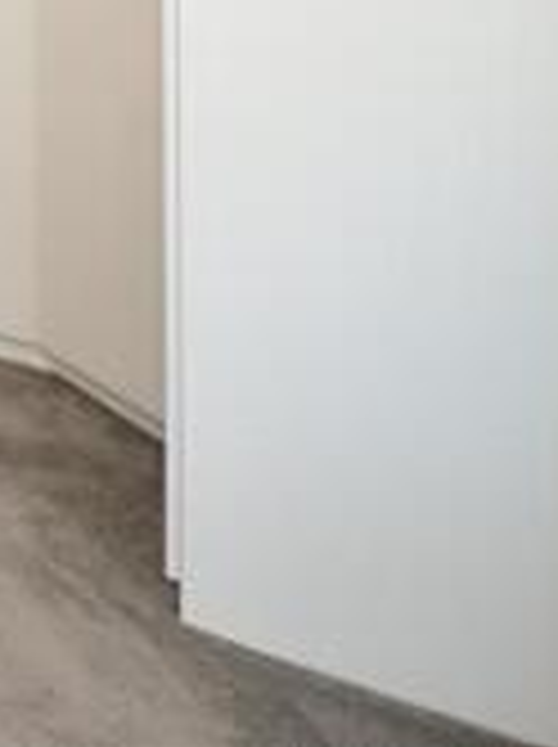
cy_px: -225
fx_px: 1228
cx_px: -882
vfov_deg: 28.0
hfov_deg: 13.9
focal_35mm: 57
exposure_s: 1/10
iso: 500
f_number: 6.3
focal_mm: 10
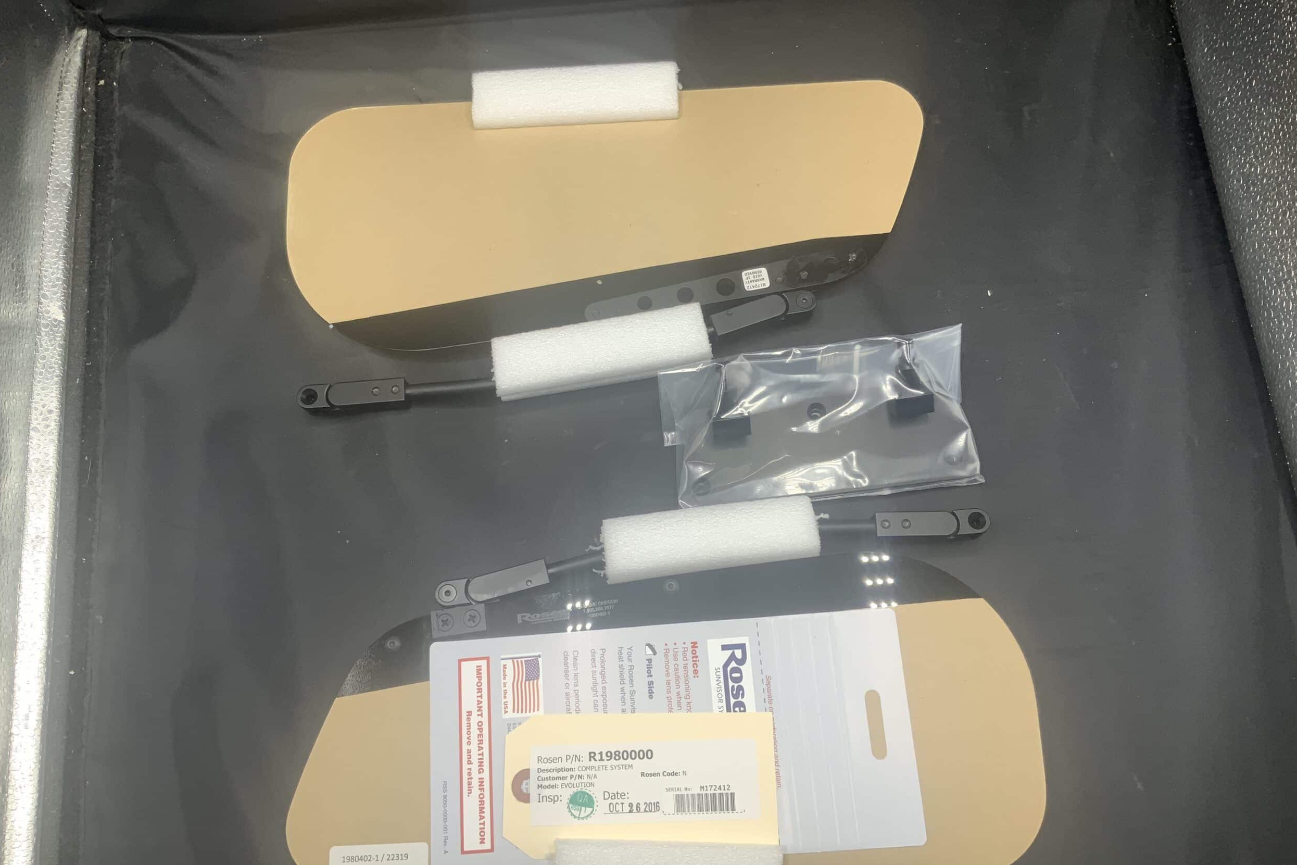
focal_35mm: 31
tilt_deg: -73.9
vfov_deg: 42.3
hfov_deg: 60.3
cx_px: 644
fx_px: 1117
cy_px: 459
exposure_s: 1/124
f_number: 1.8
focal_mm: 3
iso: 16
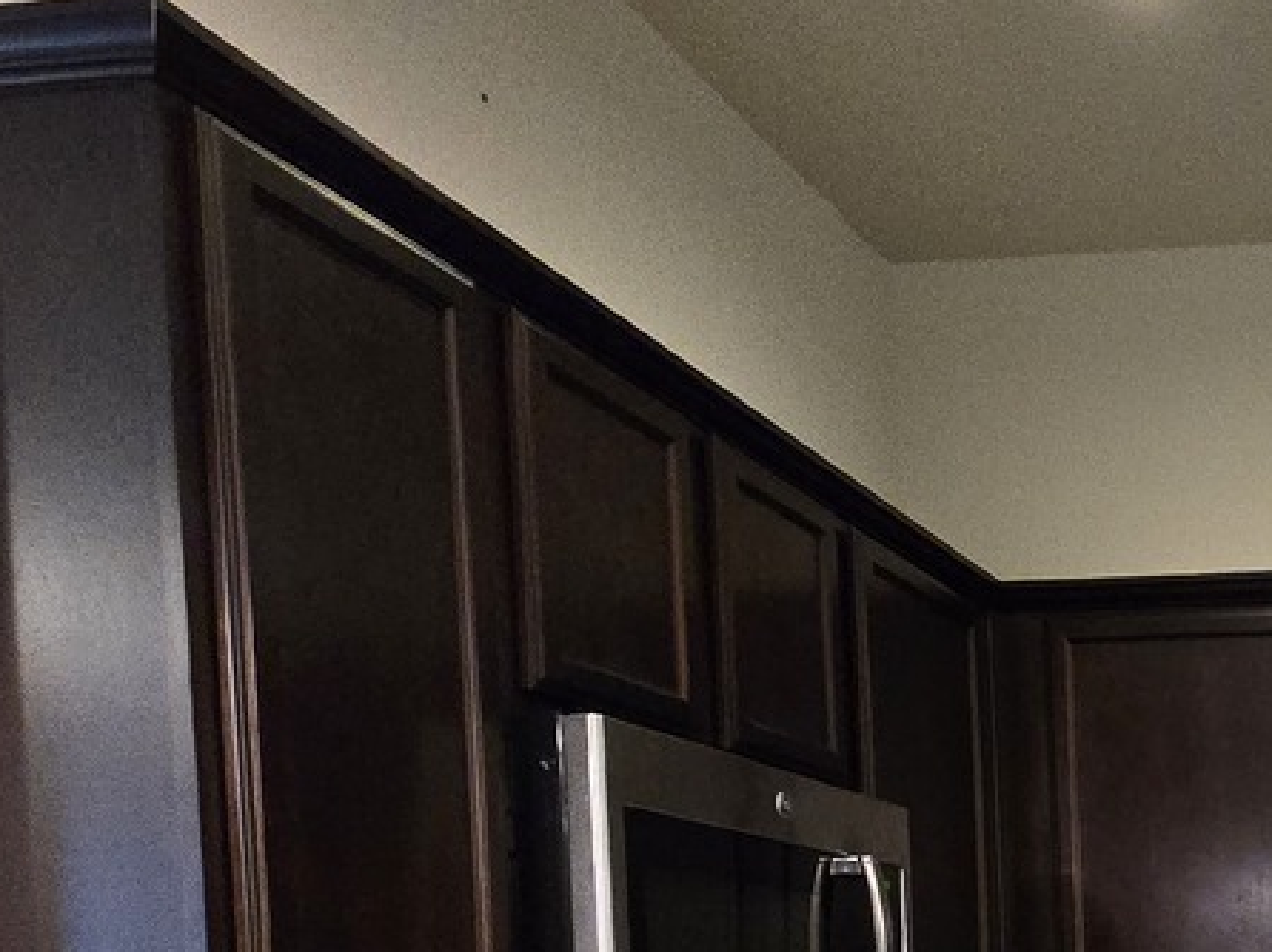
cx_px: 1526
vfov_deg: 29.7
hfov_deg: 35.3
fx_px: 1543
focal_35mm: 42
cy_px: 1129
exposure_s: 1/60
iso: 800
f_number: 2.2
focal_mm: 2.2
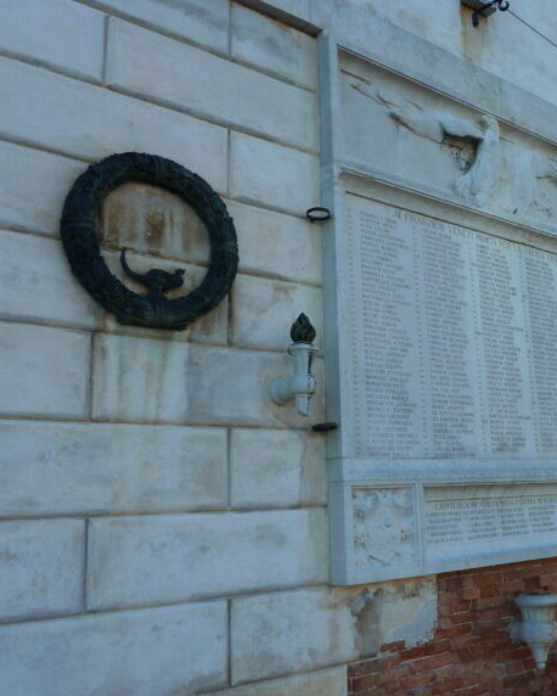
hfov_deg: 37.5
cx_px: 462
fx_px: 783
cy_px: 347
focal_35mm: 38
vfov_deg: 47.9
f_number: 4
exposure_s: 1/250
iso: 80
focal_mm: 4.7
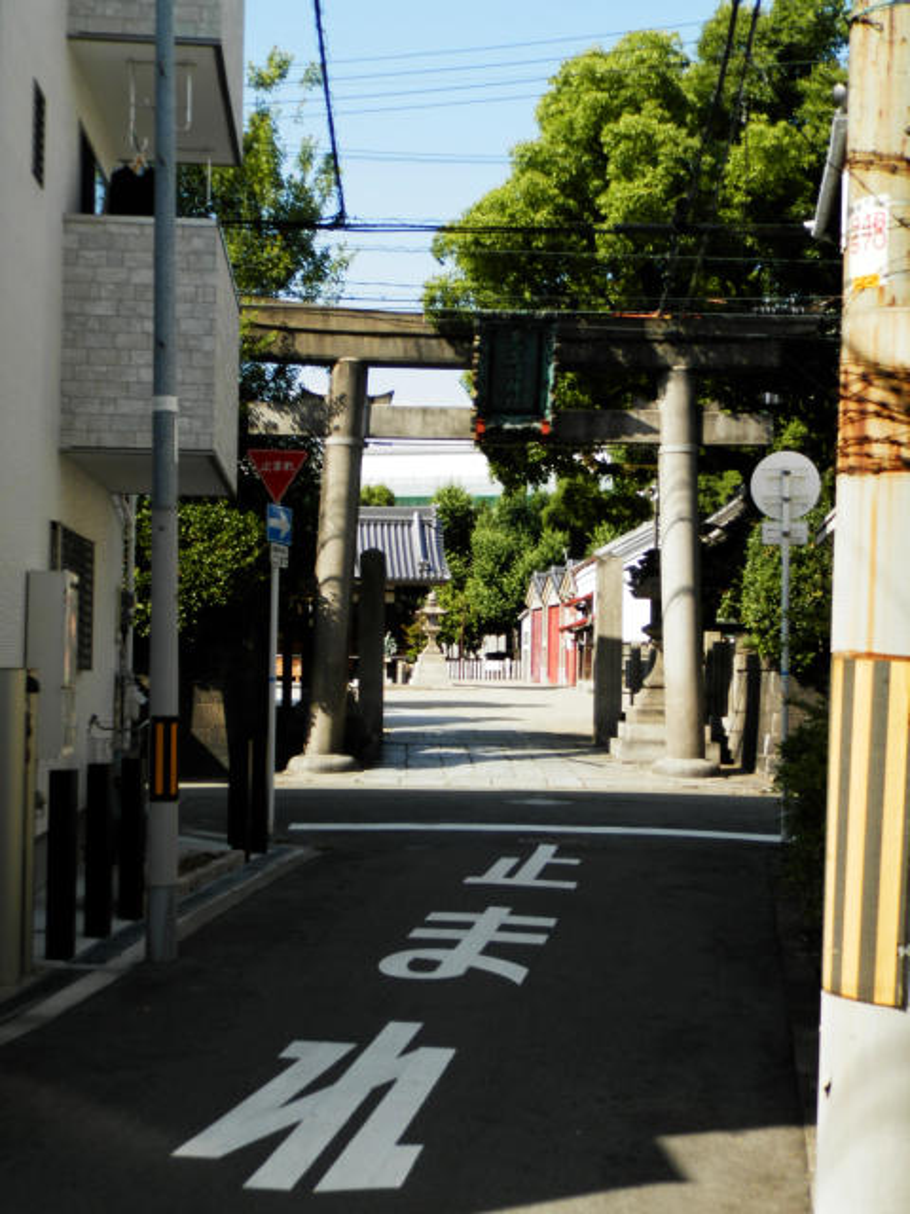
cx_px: 455
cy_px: 607
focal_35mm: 46
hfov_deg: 31.5
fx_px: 1612
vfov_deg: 41.2
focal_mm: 8.2
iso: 80
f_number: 10.2
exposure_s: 1/60
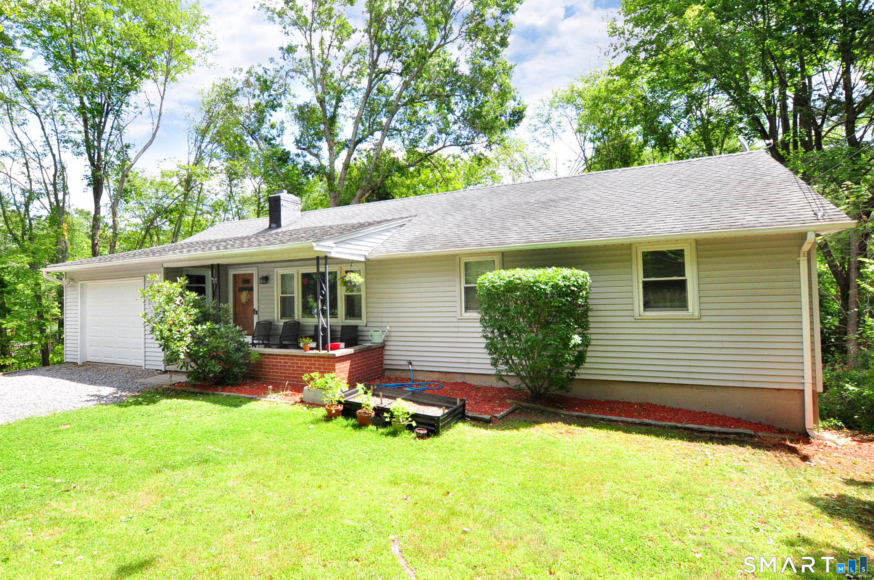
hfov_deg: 100.5
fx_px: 364
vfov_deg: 77.2
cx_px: 437
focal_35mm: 15
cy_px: 290
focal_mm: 10
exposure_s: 1/320
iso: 640
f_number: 8
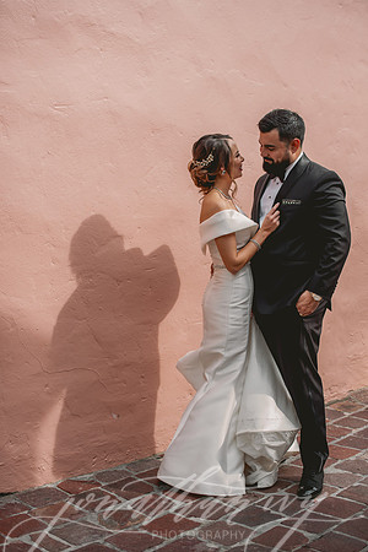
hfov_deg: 27.0
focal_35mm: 50
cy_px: 276
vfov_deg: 39.6
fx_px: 767
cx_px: 184
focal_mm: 50
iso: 160
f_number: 2.5
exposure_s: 1/4000
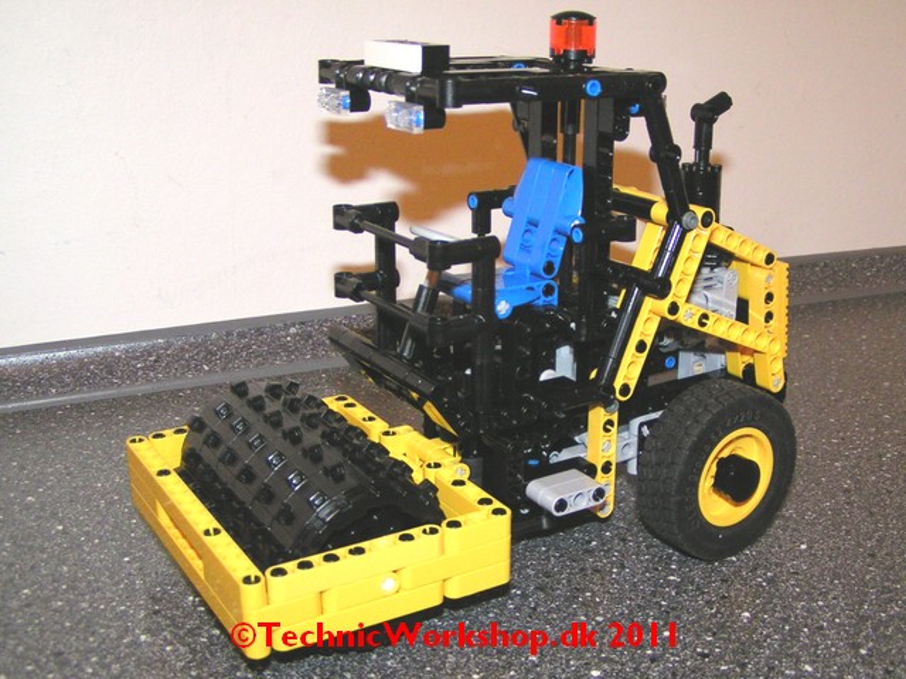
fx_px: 995
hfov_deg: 49.0
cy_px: 340
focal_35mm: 38
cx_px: 453
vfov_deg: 37.7
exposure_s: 1/40
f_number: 2.8
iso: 200
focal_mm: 5.8
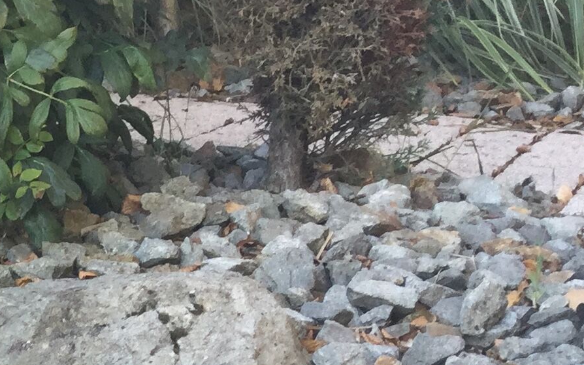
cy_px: 735
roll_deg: -4.4
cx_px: -373
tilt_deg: -25.9
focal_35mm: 120
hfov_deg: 15.6
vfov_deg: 10.1
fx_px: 1910
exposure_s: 1/50
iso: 32
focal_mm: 3.3
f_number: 2.4
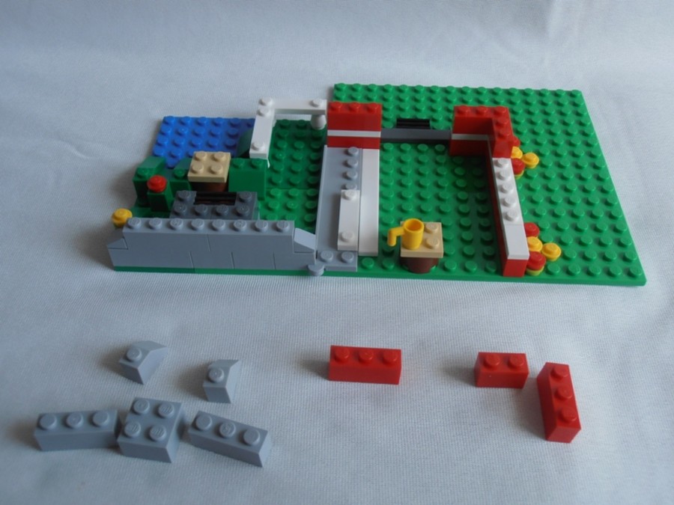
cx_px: 337
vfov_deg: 38.7
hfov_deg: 50.1
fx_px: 720
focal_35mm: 37
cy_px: 252
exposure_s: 1/80
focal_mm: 6.61
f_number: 3.9
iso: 80
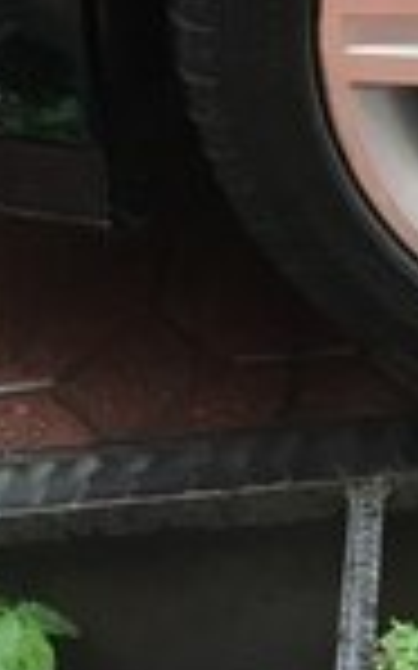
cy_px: -256
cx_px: 733
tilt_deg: -27.7
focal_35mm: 102
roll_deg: +0.5
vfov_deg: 18.6
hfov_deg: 11.9
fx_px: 1861
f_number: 2.2
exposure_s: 1/33
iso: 80
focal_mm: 4.15
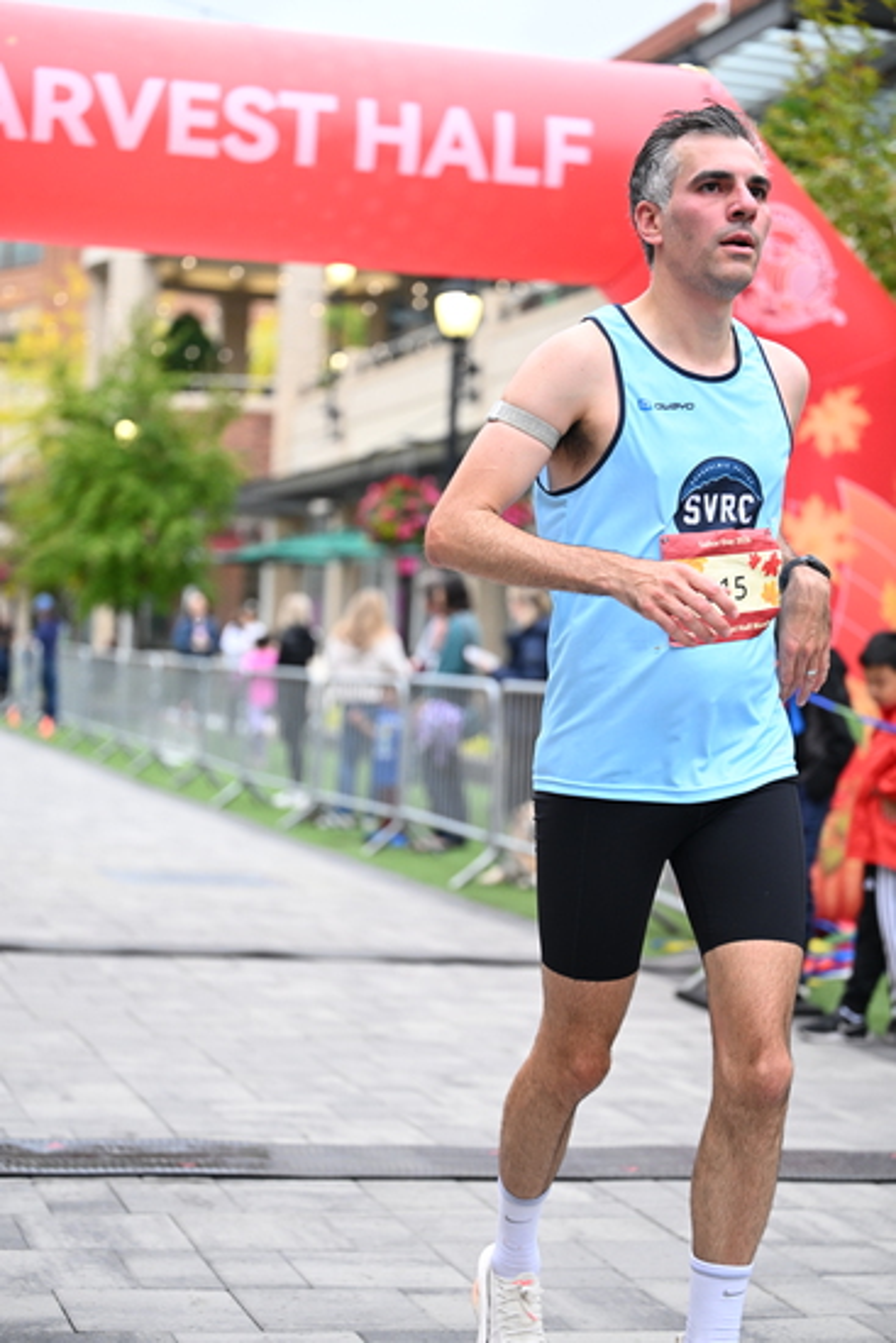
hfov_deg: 19.5
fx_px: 2611
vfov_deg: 28.8
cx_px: 448
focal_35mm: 70
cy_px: 672
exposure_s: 1/1250
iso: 1600
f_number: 2.8
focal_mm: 70
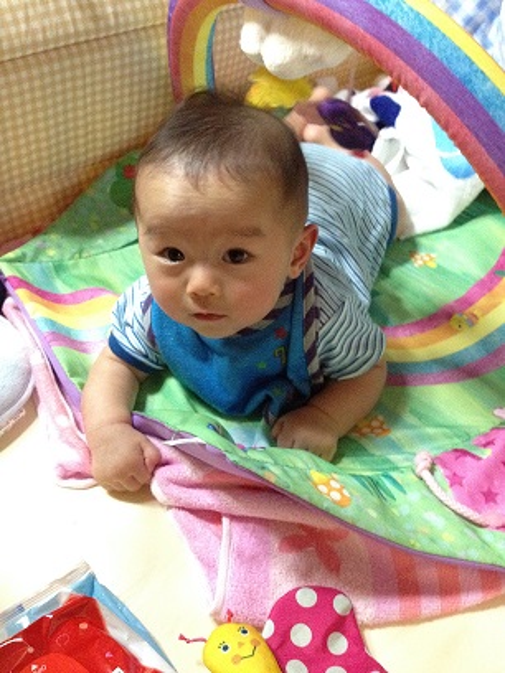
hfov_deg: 40.7
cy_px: 336
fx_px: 681
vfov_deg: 52.6
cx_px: 252
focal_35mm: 35
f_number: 2.4
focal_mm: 4.28
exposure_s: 1/15
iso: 640
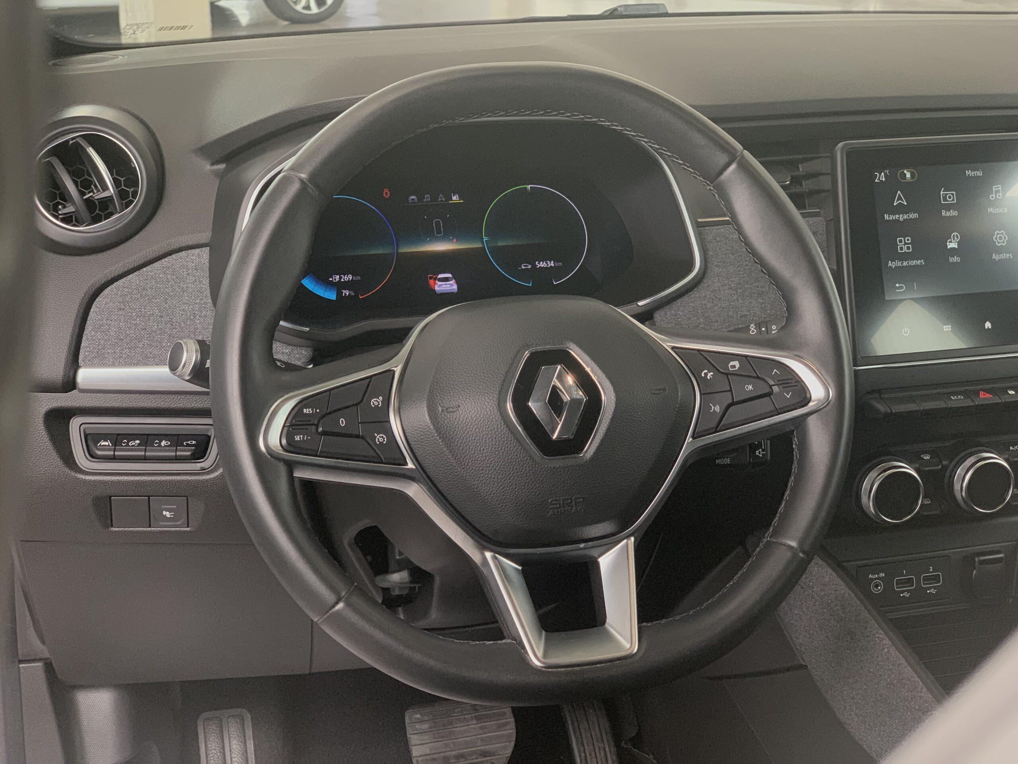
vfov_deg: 28.0
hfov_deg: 36.8
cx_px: 509
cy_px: 382
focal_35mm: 52
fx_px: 1529
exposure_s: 1/60
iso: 320
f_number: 2.4
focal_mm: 6
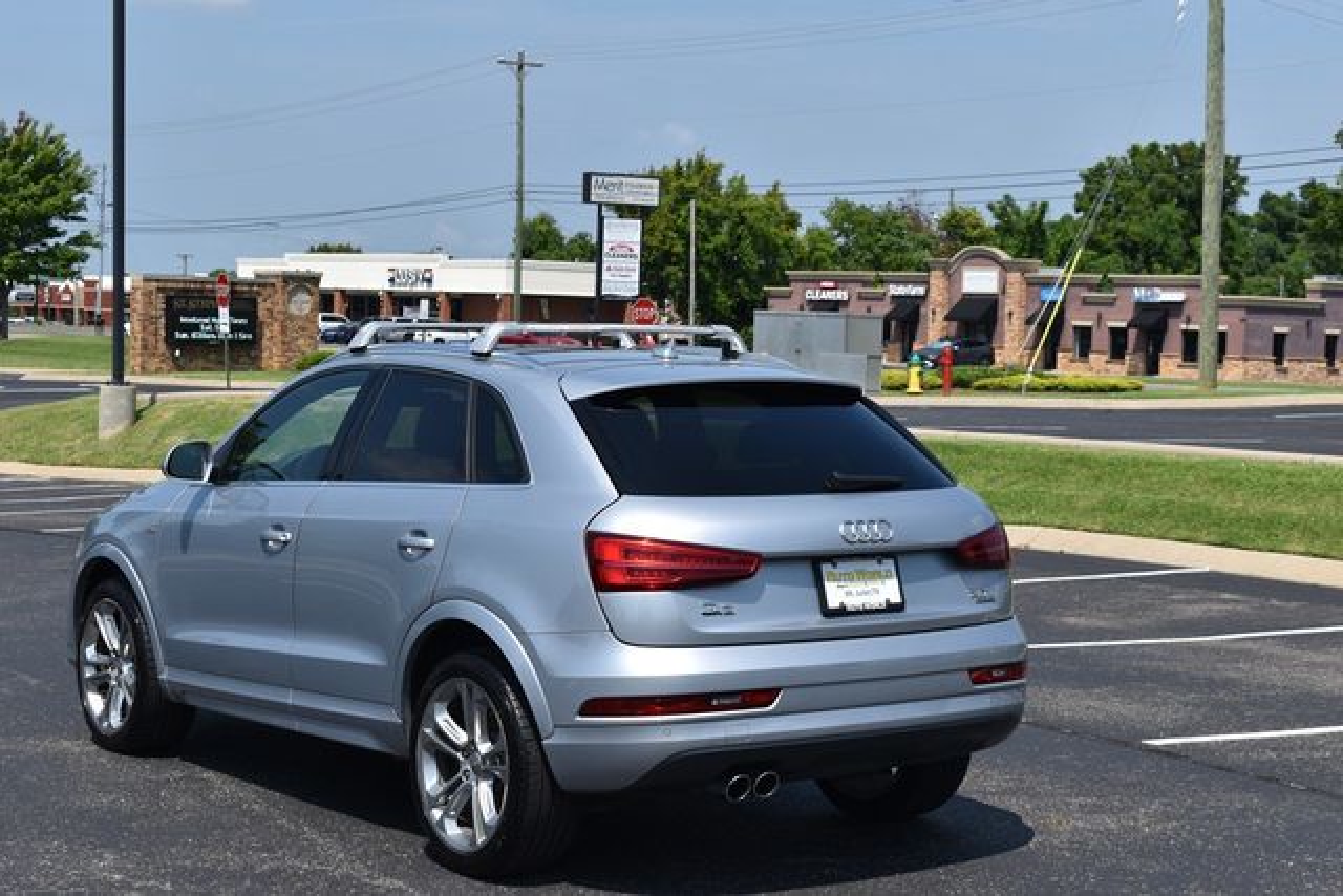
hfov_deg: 31.9
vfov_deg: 21.6
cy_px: 448
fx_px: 2351
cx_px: 672
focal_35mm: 63
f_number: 9
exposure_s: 1/320
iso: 100
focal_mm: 42
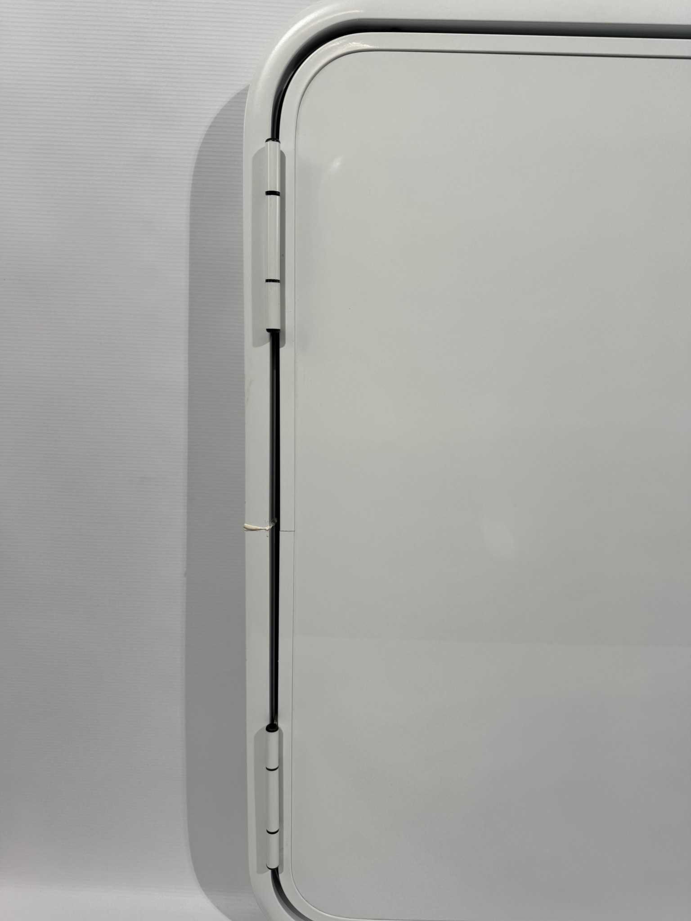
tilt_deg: -12.2
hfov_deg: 56.8
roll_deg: -0.9
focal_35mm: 24
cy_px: 460
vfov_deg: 71.6
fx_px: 639
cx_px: 346
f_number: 1.78
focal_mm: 6.76
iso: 80
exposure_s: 1/394
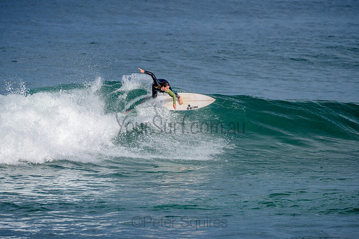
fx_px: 6105
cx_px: 180
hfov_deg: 3.4
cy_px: 120
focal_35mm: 612
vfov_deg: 2.2
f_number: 5.6
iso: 110
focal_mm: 500
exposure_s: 1/1250
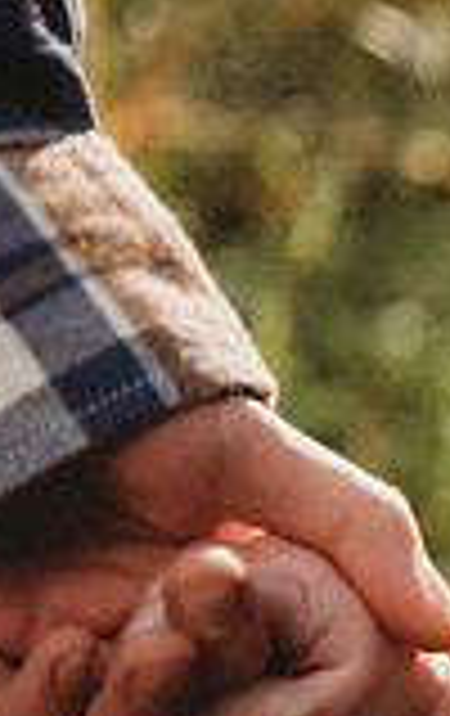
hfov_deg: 6.3
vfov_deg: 10.7
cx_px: 1278
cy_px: 754
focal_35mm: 193
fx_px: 3770
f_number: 2.8
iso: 100
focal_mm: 52
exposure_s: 1/800
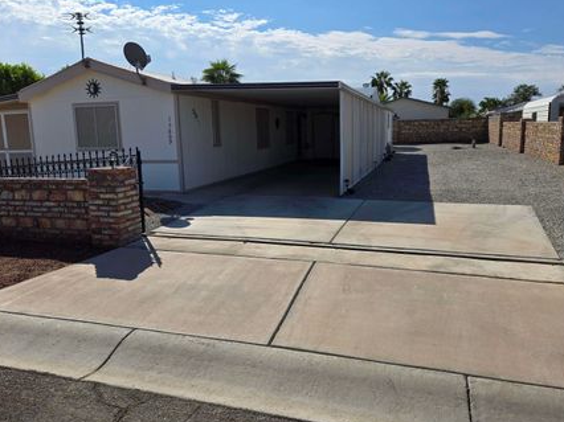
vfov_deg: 51.3
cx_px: 279
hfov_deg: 65.4
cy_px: 200
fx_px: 440
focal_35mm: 27
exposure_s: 1/3892
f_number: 1.8
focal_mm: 5.4
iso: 25
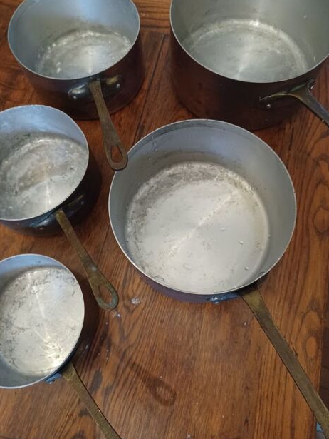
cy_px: 215
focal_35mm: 26
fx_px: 329
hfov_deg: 53.1
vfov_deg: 67.3
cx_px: 169
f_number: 1.8
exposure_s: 1/17
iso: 1250
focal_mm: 4.6
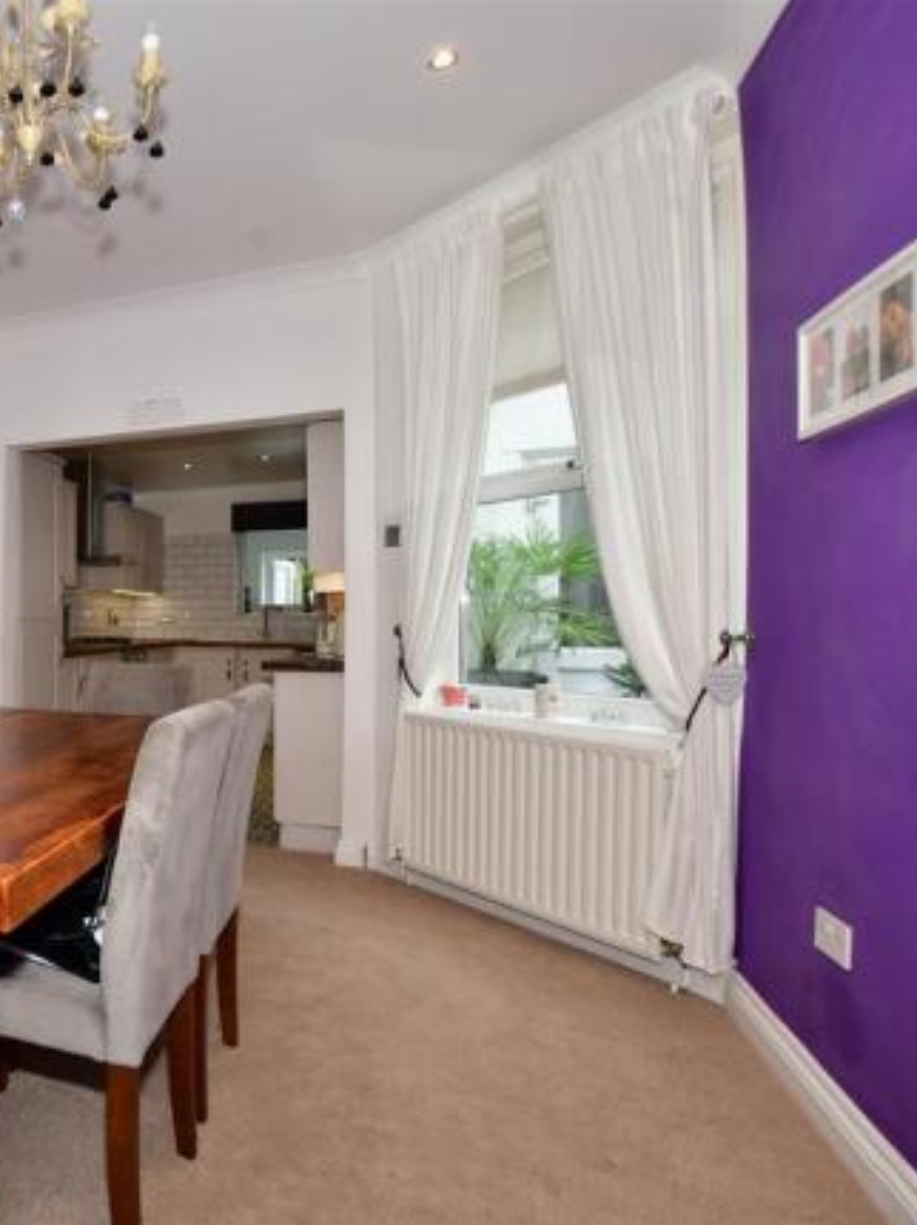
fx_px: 778
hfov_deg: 49.8
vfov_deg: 76.4
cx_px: 3
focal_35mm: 22
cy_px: 620
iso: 320
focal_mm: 10
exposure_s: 1/60
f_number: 8
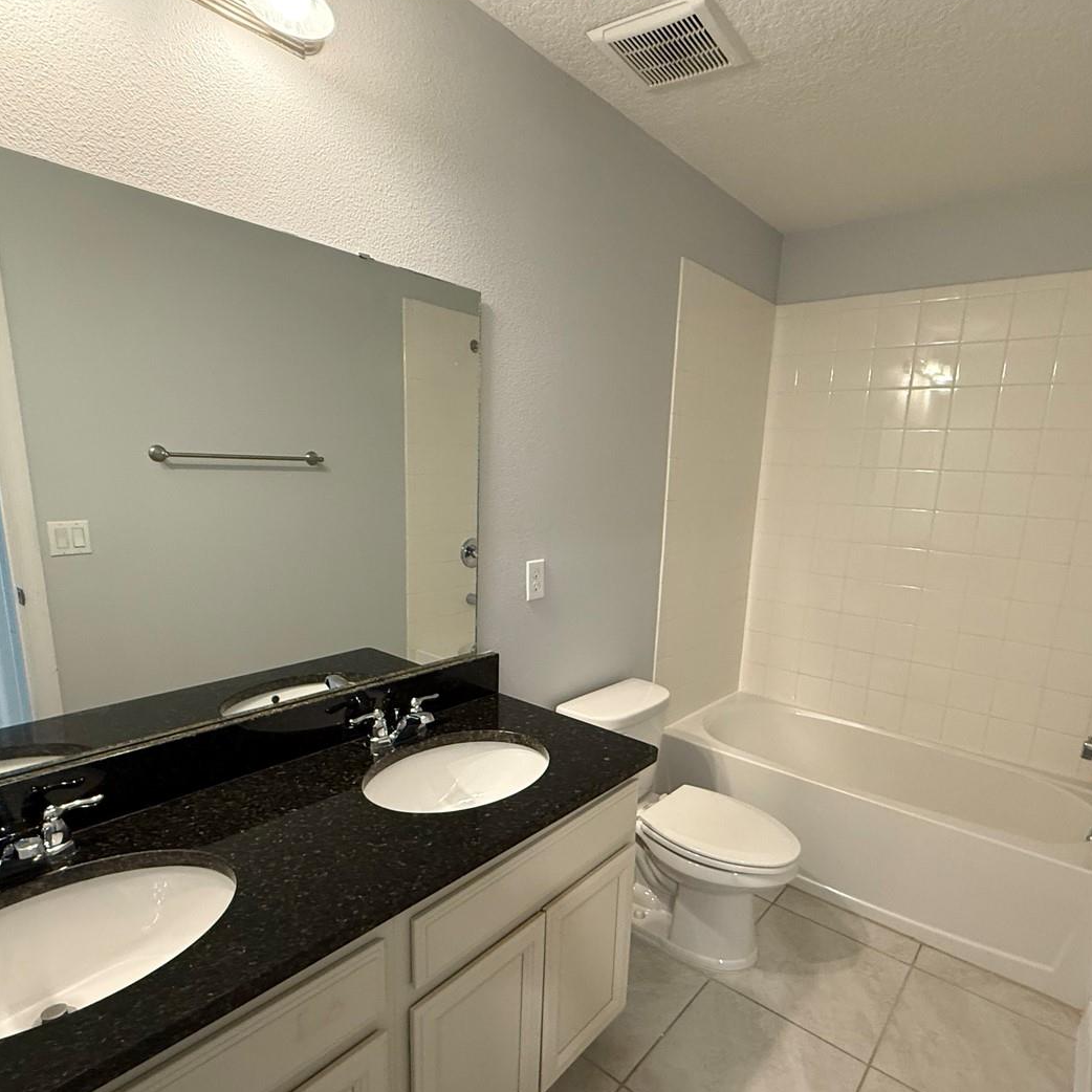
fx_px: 678
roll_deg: -3.3
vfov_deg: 77.3
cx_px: 602
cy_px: 617
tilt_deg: -13.0
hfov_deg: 77.5
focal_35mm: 19
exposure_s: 1/60
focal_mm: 2.22
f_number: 2.2
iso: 320
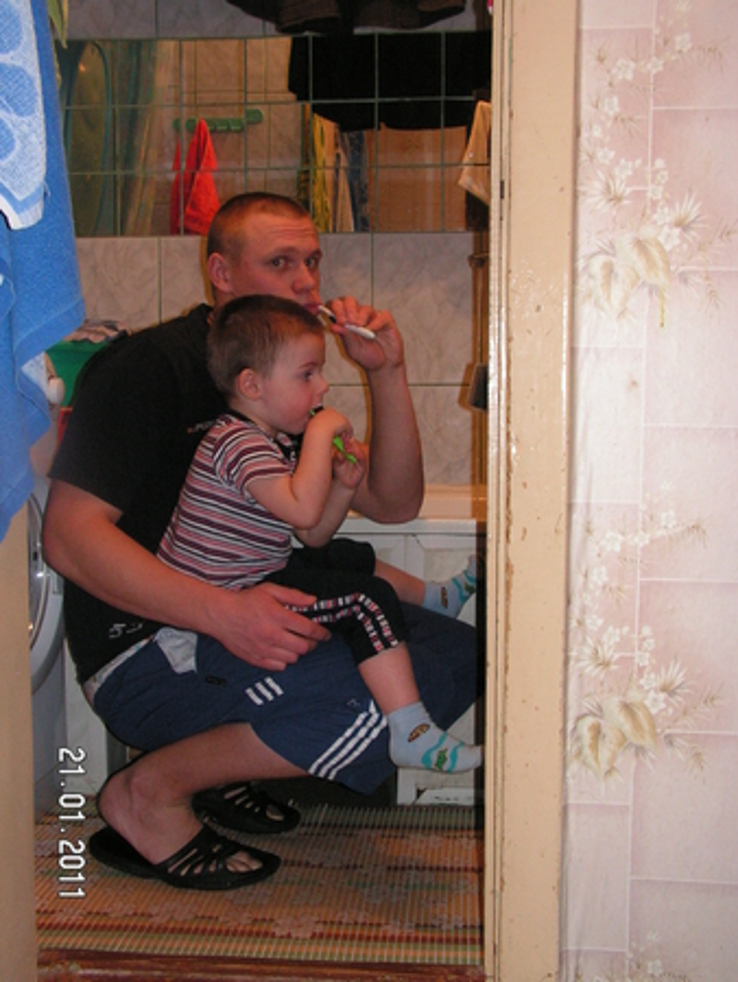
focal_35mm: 44
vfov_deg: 42.9
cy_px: 491
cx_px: 369
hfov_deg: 32.9
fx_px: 1250
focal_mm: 7.4
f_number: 3.2
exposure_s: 1/40
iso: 200
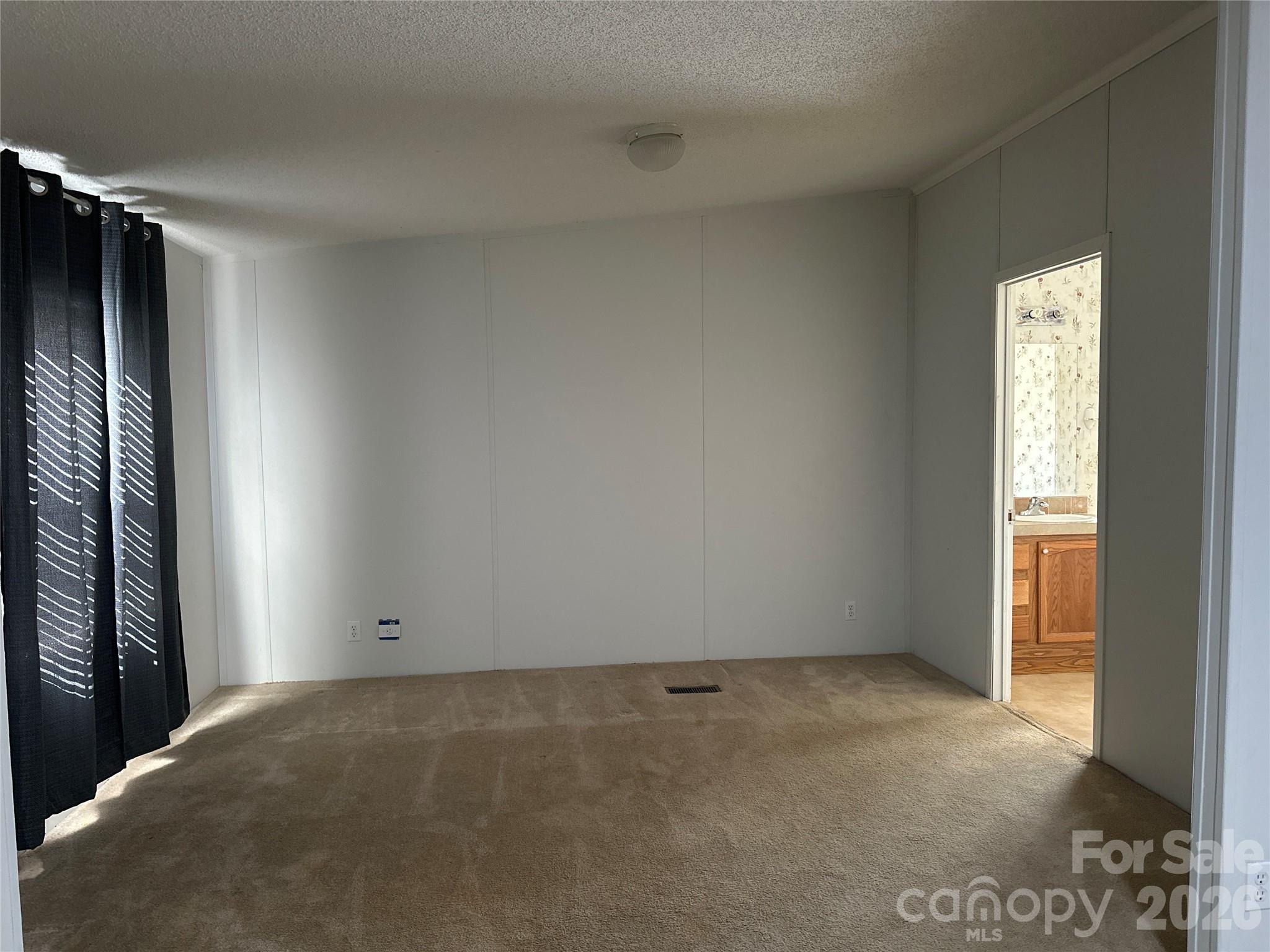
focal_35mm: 24
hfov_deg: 71.6
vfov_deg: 56.8
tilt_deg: -3.1
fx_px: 881
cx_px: 635
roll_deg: +0.3
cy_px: 476
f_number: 1.78
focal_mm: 6.86
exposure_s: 1/60
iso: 400
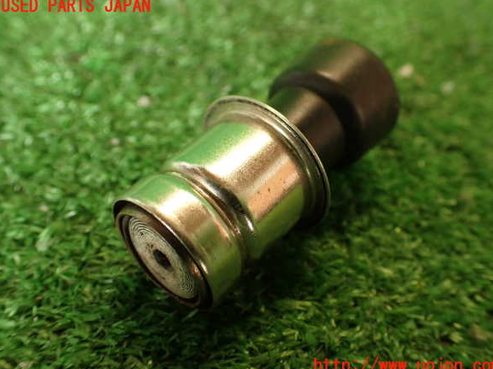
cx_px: 251
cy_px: 186
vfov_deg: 42.9
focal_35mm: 33
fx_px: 470
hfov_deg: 55.4
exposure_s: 1/40
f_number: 2.4
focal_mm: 5.79
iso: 200
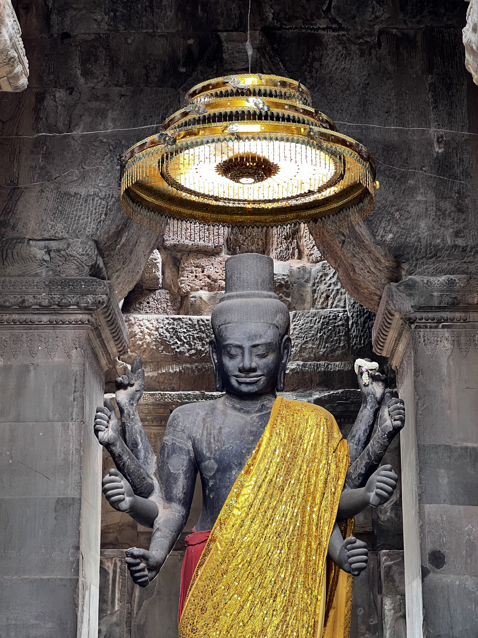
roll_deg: -0.3
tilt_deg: +15.3
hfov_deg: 19.1
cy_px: 319
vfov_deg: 25.3
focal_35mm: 77
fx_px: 1418
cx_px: 239
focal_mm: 9
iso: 250
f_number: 2.8
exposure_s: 1/61
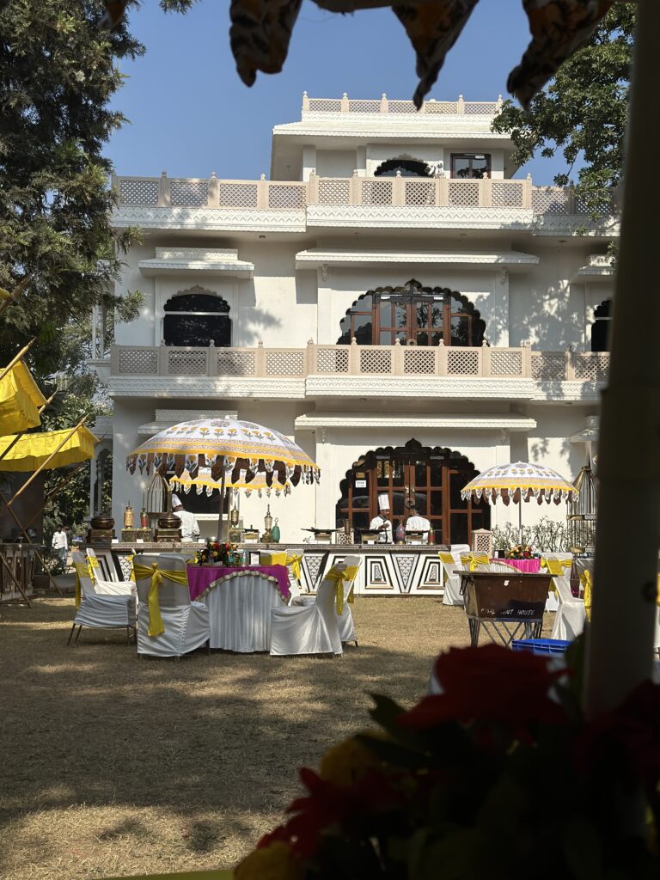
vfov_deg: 39.7
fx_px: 1220
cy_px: 440
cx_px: 330
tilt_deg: +4.7
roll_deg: -1.2
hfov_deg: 30.3
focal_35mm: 48
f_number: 1.78
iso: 100
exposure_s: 1/15873
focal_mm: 6.86
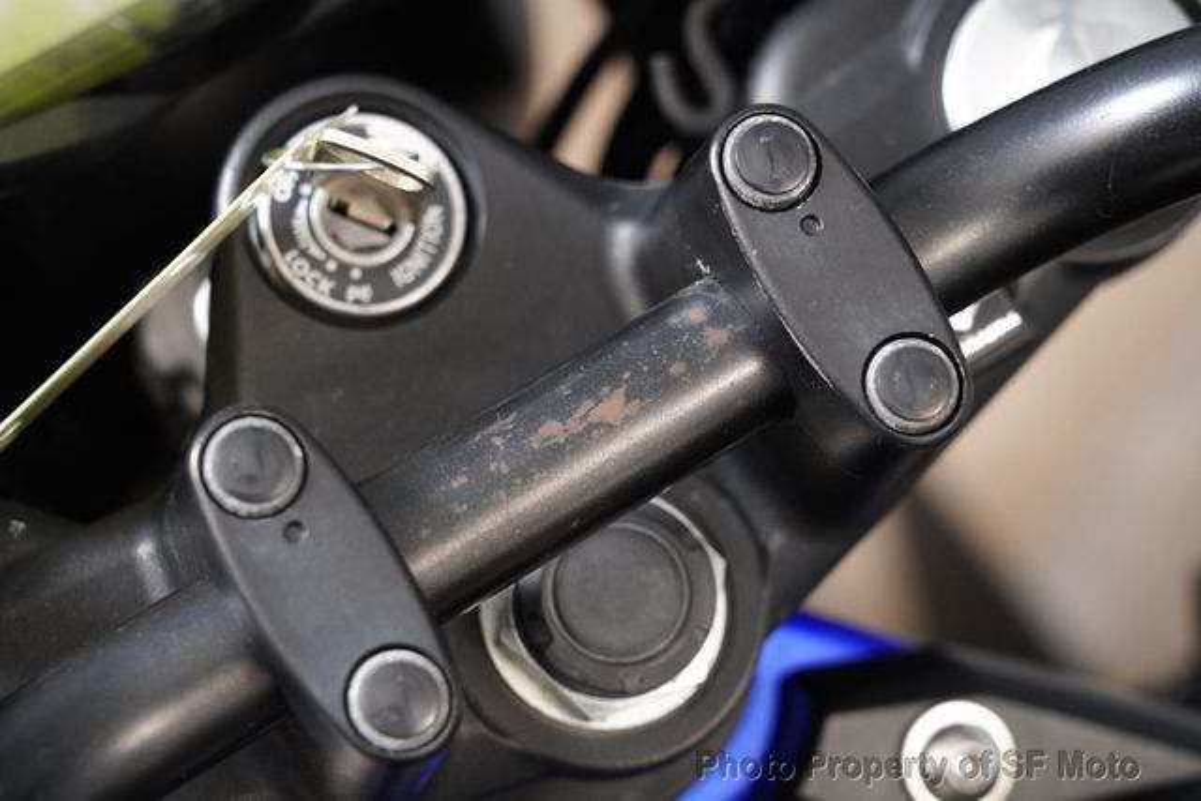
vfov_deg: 13.0
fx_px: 3503
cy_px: 400
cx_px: 600
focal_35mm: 105
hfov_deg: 19.5
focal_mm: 105
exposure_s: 1/60
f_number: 7.1
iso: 5000
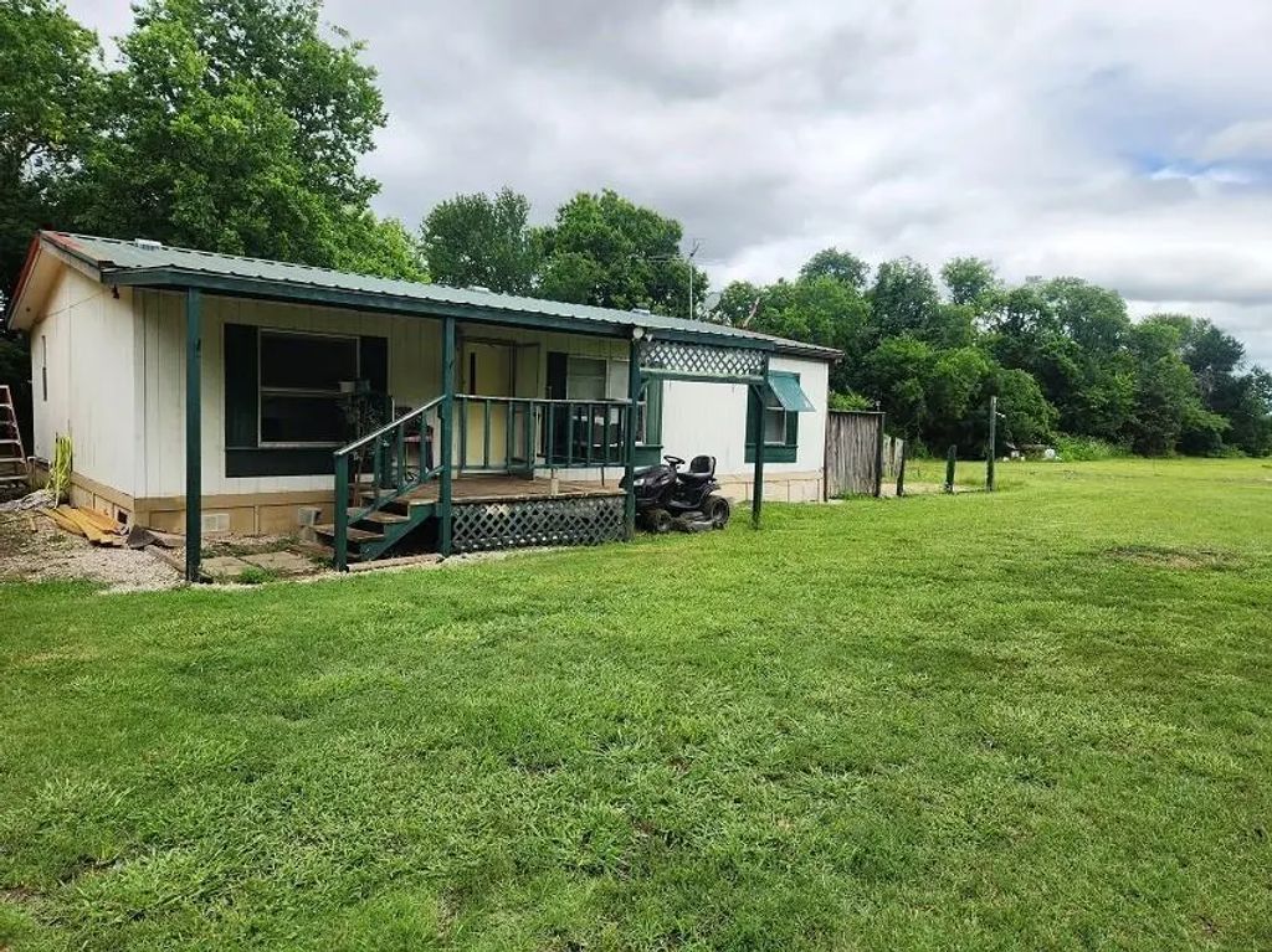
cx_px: 636
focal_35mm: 23
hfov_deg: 74.0
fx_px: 845
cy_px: 476
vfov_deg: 58.8
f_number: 1.8
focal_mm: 5.4
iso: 20
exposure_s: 1/1521
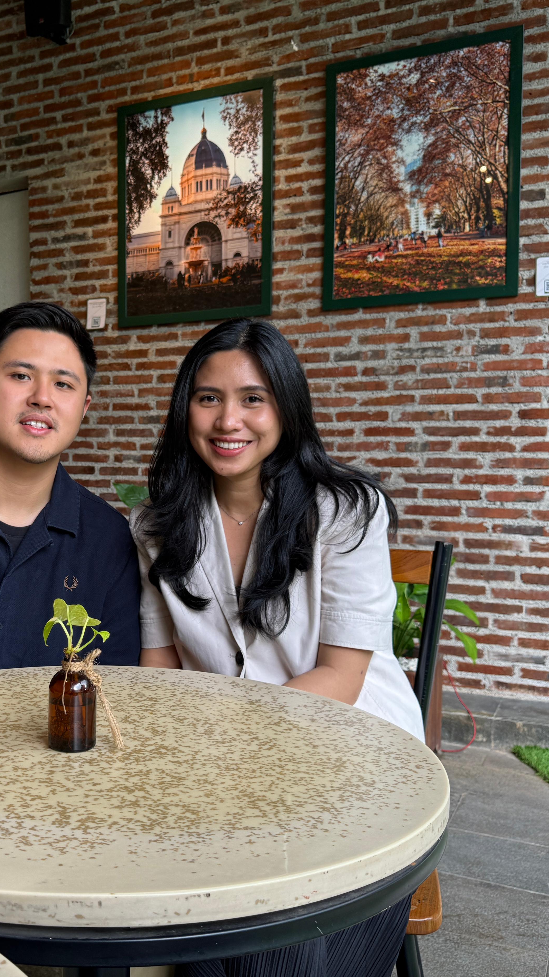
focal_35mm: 35
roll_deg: +0.9
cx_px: 87
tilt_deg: -2.5
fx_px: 906
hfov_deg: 32.5
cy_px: 490
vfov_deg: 56.6
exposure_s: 1/100
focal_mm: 6.76
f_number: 1.78
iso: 80
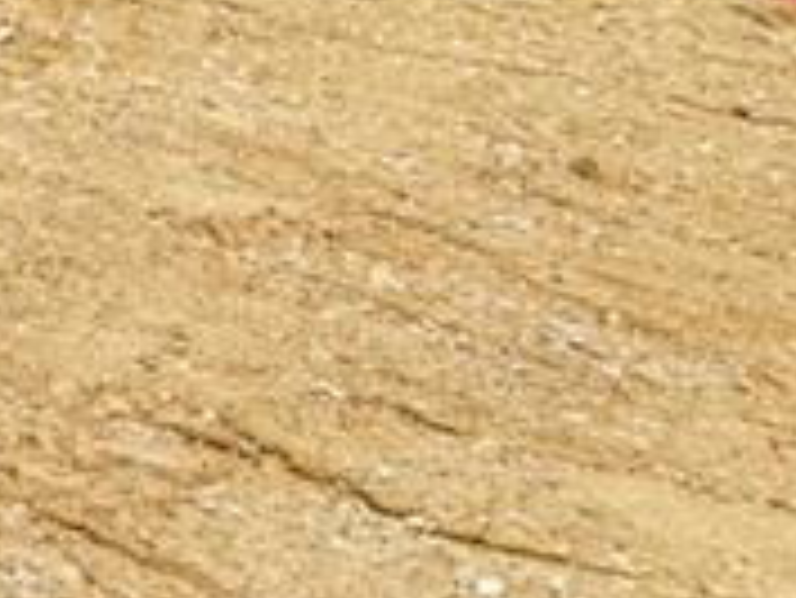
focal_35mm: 139
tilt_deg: +3.9
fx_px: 3198
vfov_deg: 10.1
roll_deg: +0.2
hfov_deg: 11.8
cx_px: -1057
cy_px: -499
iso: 100
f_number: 1.78
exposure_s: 1/2703
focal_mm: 6.76
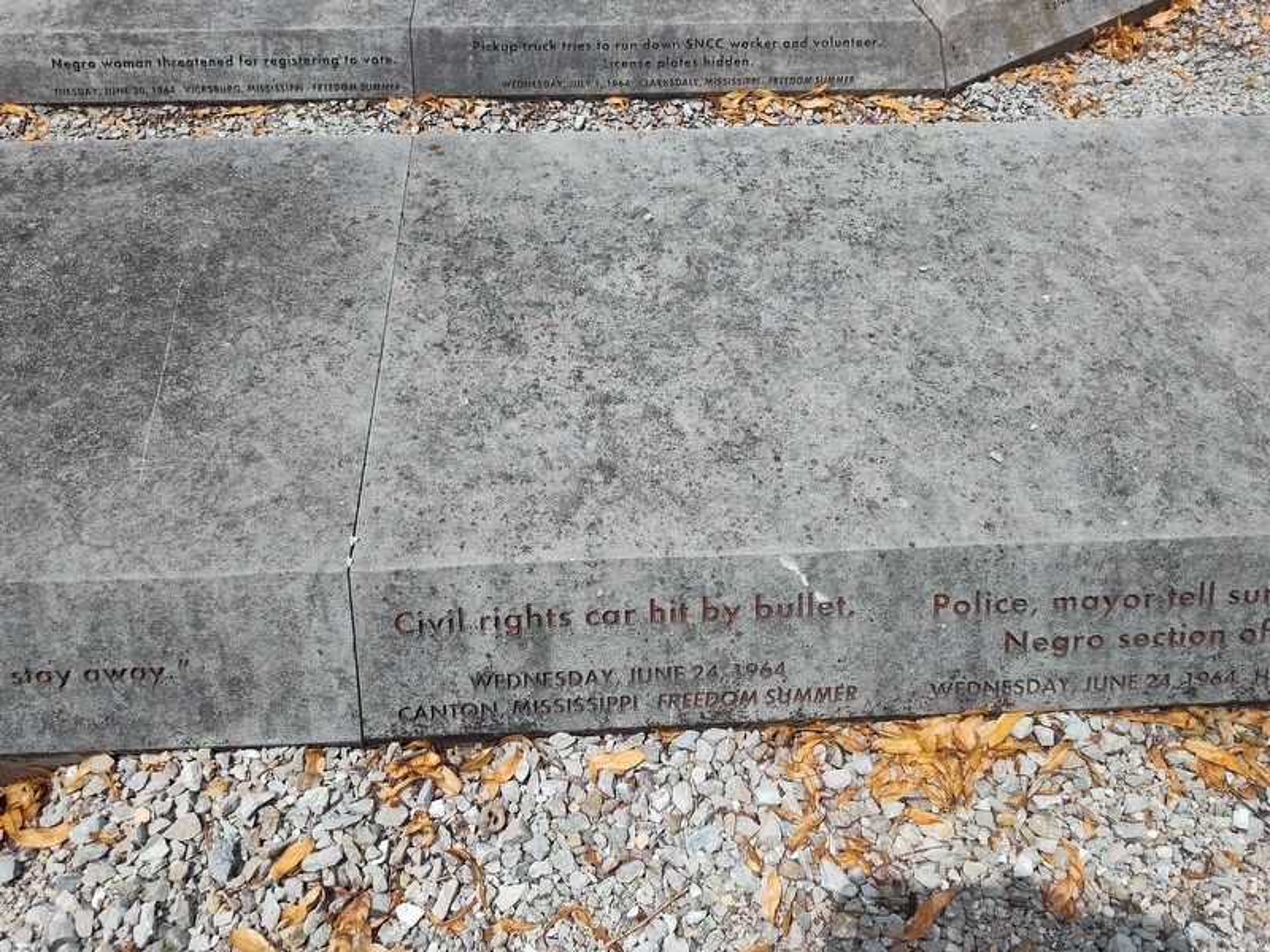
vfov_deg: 58.9
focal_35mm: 23
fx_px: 844
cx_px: 635
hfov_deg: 73.9
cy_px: 476
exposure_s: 1/1156
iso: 100
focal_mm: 5.56
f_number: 1.8
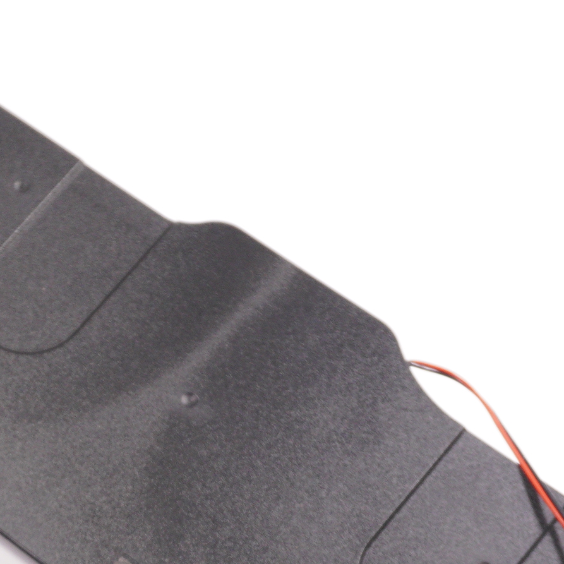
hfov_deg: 16.2
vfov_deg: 16.6
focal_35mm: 103
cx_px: -105
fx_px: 1899
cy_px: 539
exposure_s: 1/200
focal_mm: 24
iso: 640
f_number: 5.6
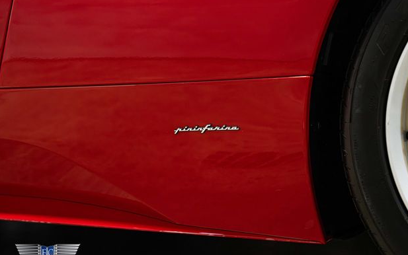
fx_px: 823
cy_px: 133
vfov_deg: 17.6
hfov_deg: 27.8
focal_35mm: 74
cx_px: 210
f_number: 4
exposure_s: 1/80
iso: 1600
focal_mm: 70
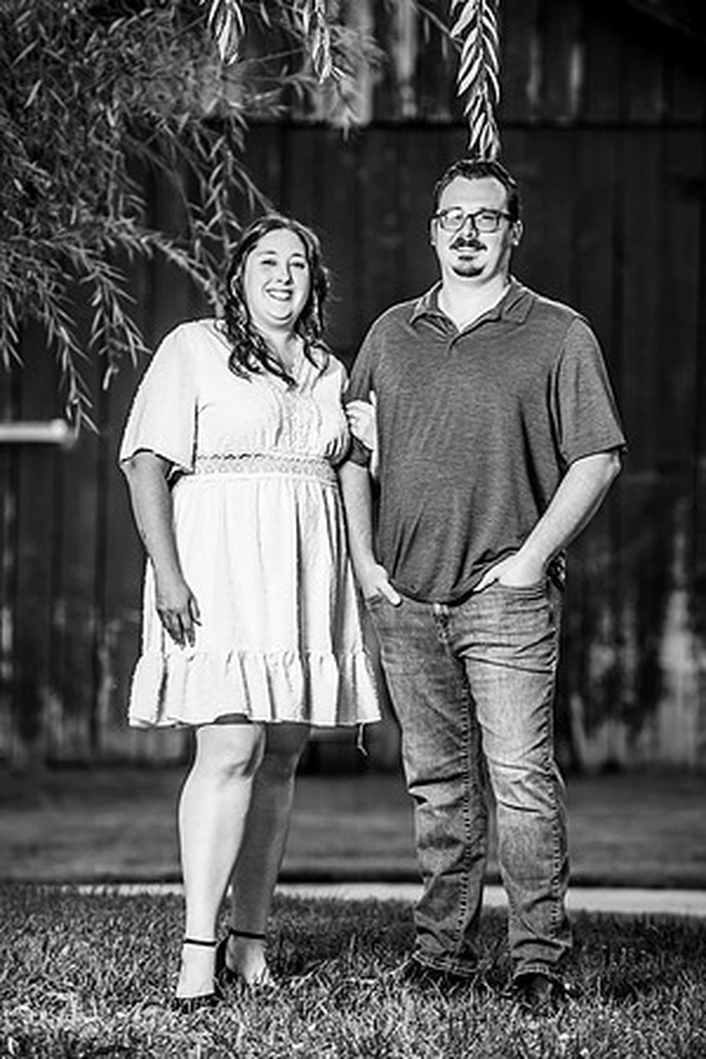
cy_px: 530
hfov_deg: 6.9
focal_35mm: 200
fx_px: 5883
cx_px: 353
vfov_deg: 10.3
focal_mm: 200
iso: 80
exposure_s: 1/125
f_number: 5
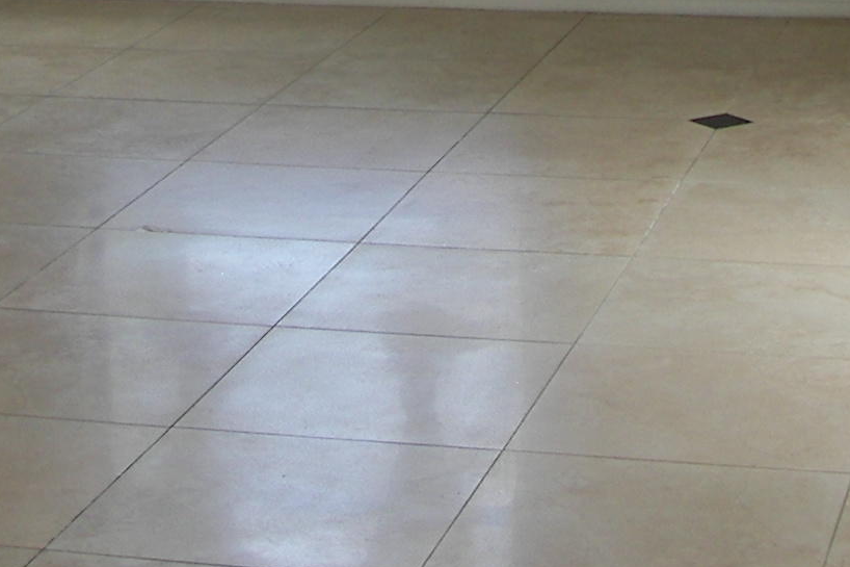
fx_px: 2880
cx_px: 460
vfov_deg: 10.8
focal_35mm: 122
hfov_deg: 16.8
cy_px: -331
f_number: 2.8
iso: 50
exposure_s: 1/40
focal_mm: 6.1
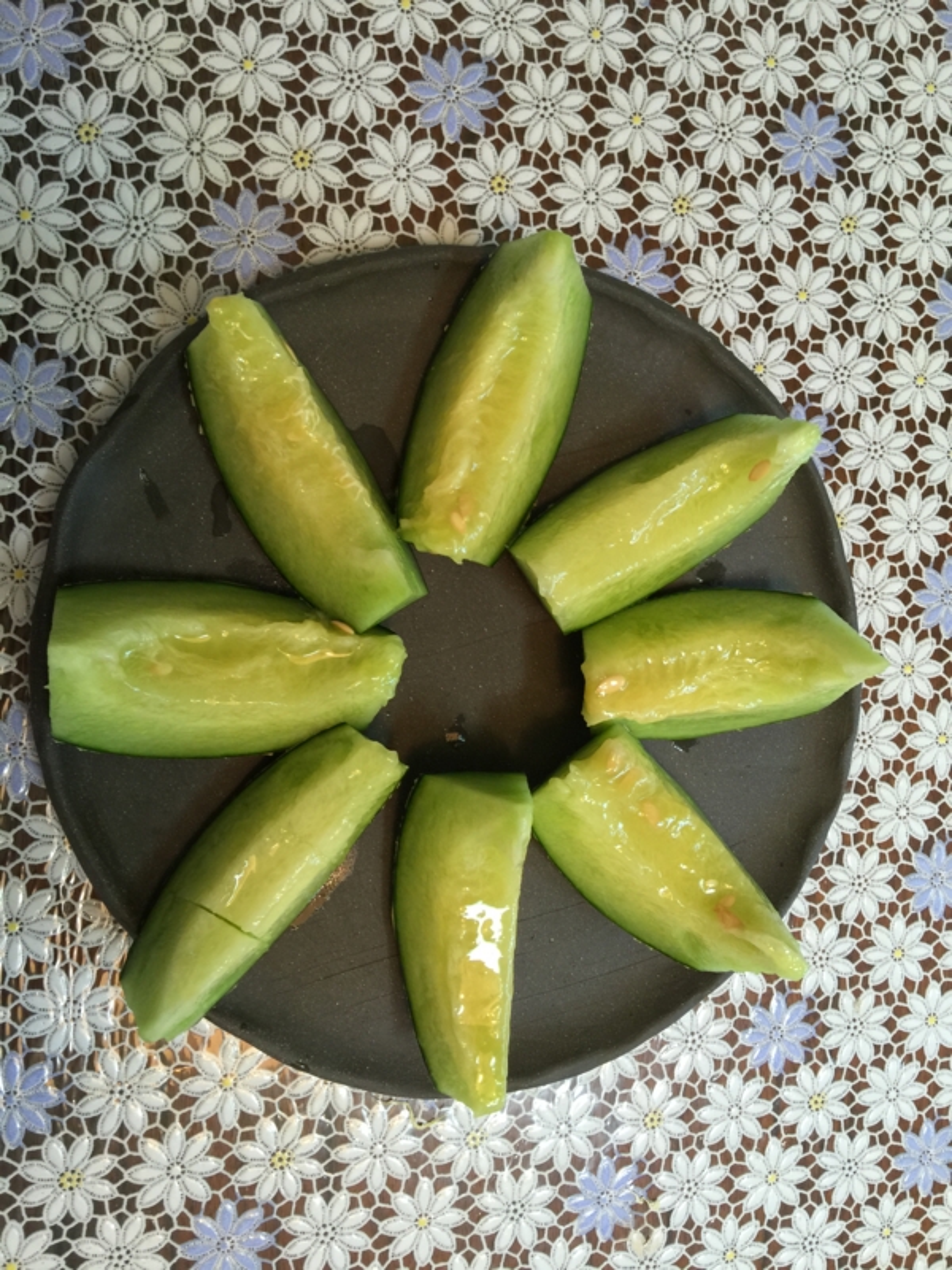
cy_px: 635
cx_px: 476
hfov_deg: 48.2
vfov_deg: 61.7
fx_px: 1063
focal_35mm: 29
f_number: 2.2
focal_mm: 4.15
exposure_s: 1/15
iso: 40
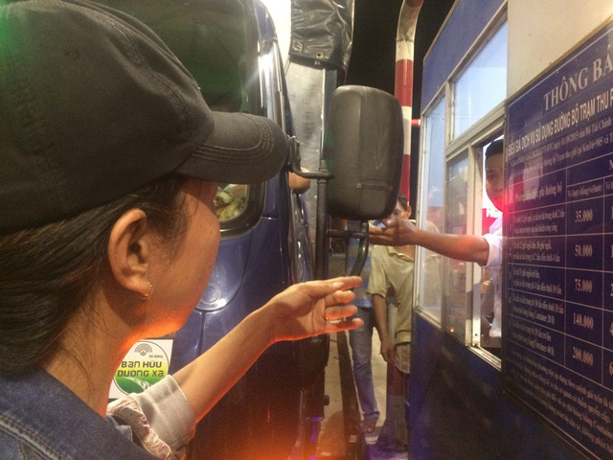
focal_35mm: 29
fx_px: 514
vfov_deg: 48.2
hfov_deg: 61.7
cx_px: 306
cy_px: 230
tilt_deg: +1.6
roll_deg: -1.2
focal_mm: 4.15
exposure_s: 1/17
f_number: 2.2
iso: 320
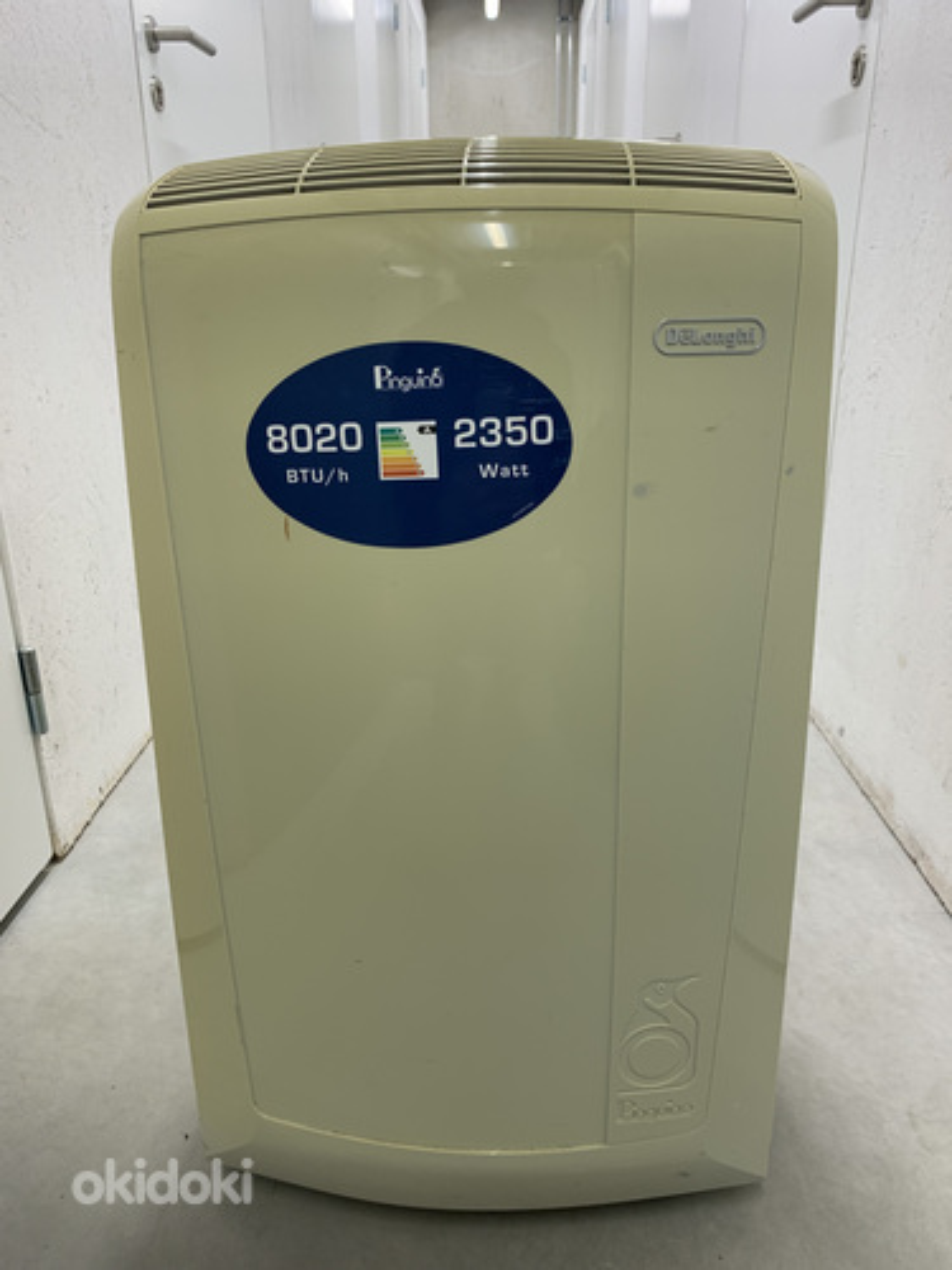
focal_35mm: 26
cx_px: 476
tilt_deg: -18.3
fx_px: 953
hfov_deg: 53.1
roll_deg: +1.0
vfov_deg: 67.3
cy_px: 635
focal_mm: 4.25
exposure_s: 1/100
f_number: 1.8
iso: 64
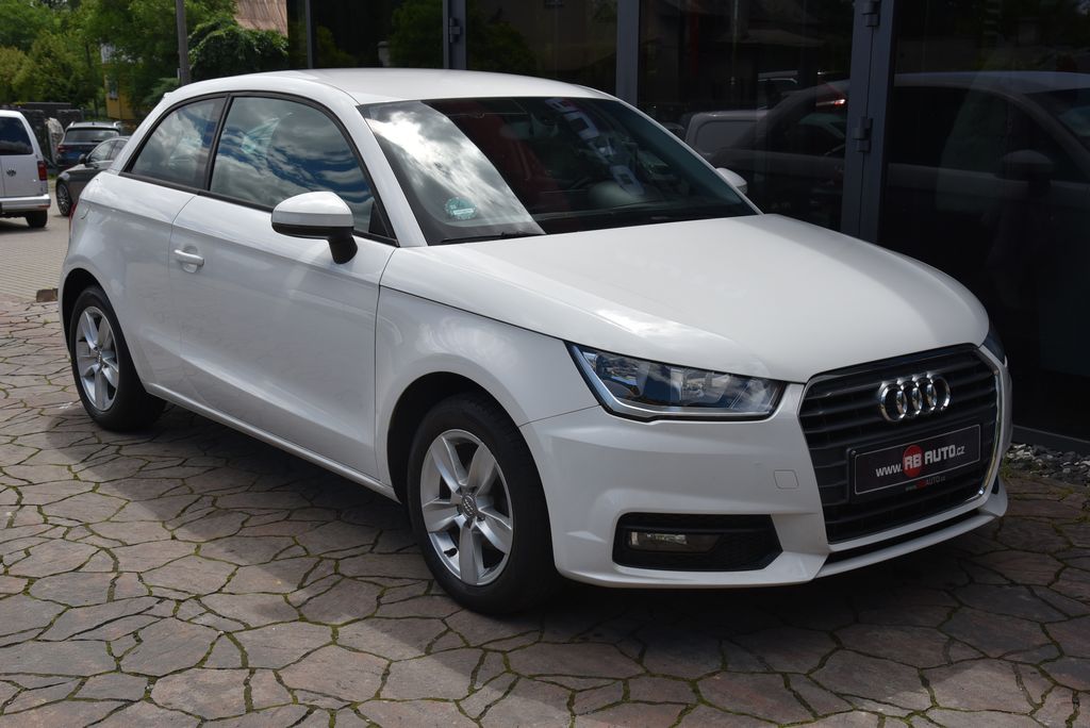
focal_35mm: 46
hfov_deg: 42.7
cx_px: 545
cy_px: 364
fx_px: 1394
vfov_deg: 29.3
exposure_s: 1/500
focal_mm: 46
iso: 500
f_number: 11
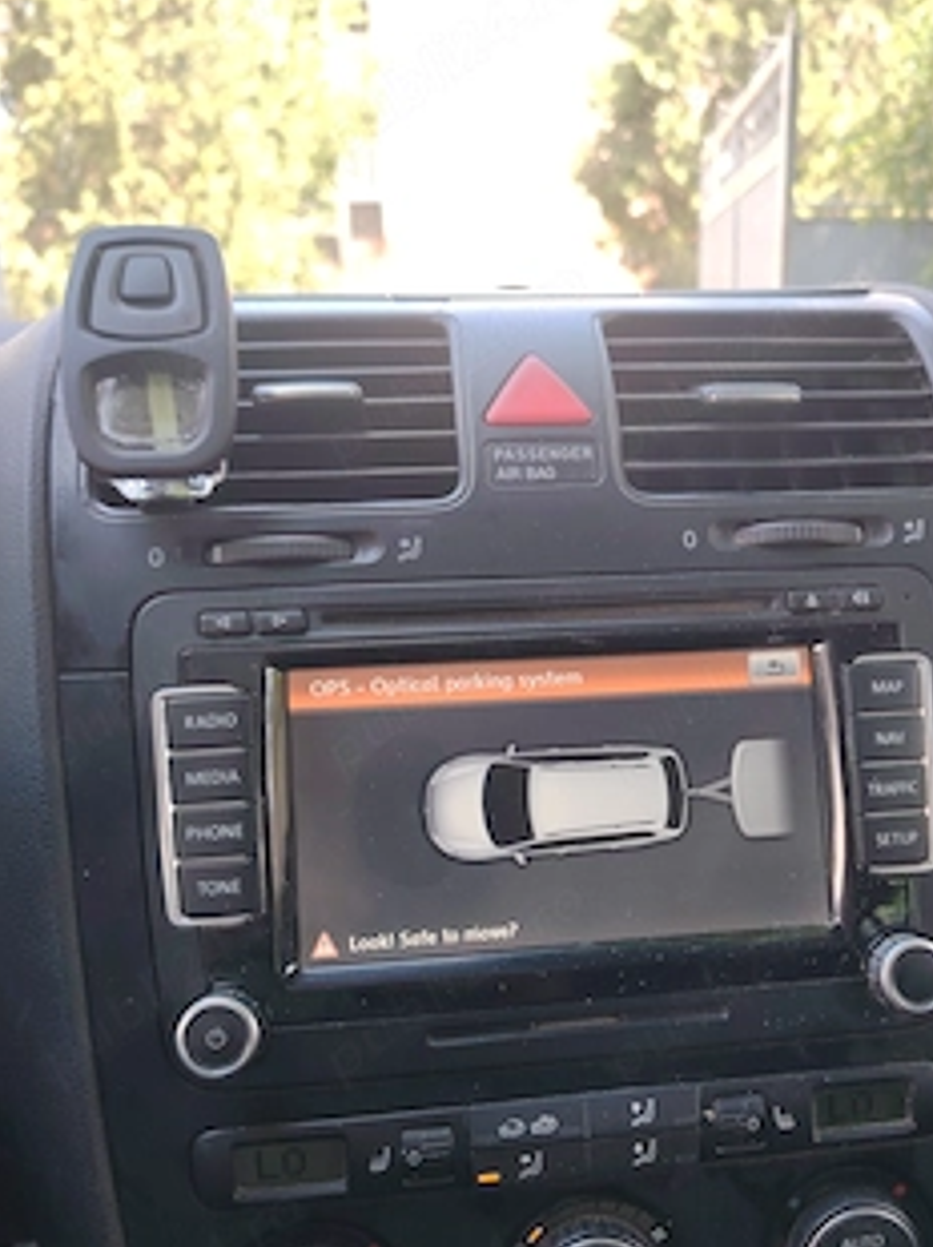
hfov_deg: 44.9
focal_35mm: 31
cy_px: 740
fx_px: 1116
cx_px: 595
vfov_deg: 58.0
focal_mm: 5.25
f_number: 1.75
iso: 163
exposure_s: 1/50
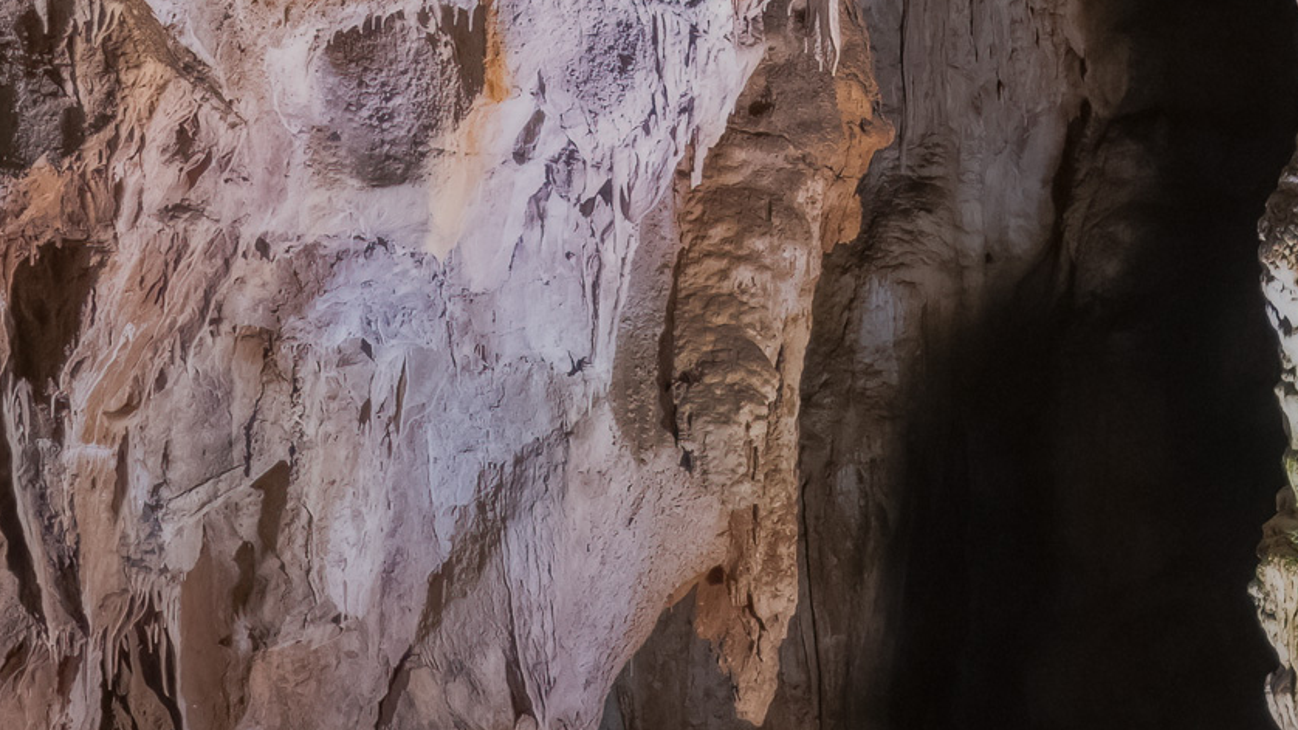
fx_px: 4646
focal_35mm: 135
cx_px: 974
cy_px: 188
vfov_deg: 9.0
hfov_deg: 15.8
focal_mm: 30
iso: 6400
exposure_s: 1/60
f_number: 5
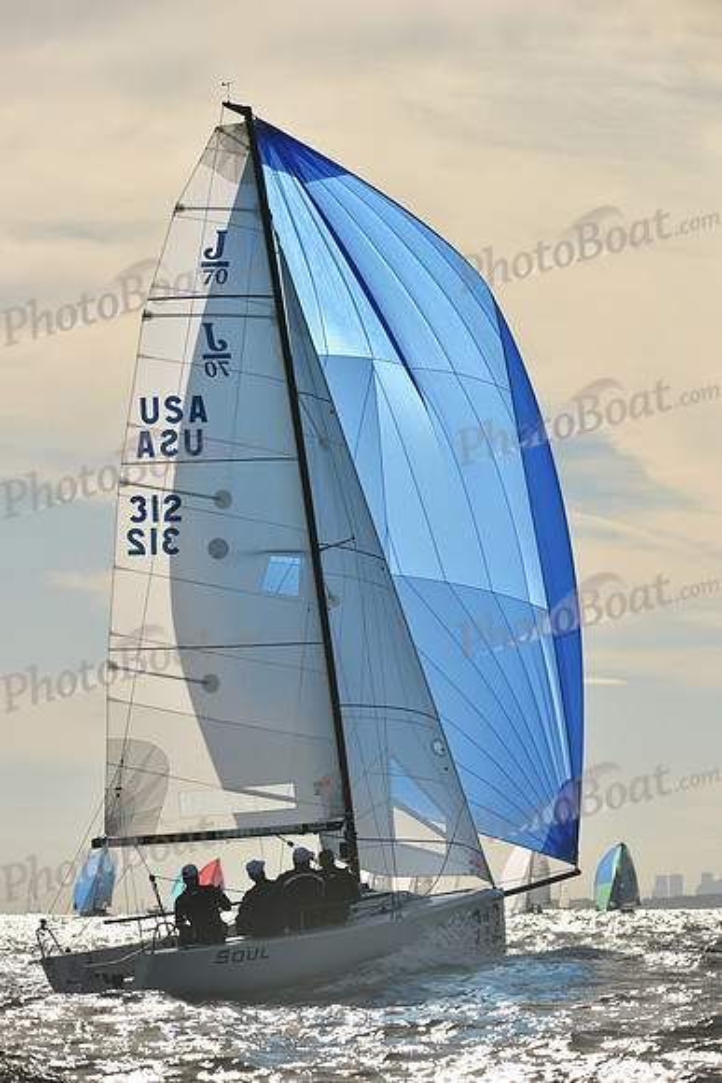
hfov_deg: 6.9
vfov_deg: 10.3
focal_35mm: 200
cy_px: 542
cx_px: 361
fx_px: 6013
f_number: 8
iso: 250
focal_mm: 200
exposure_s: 1/2000
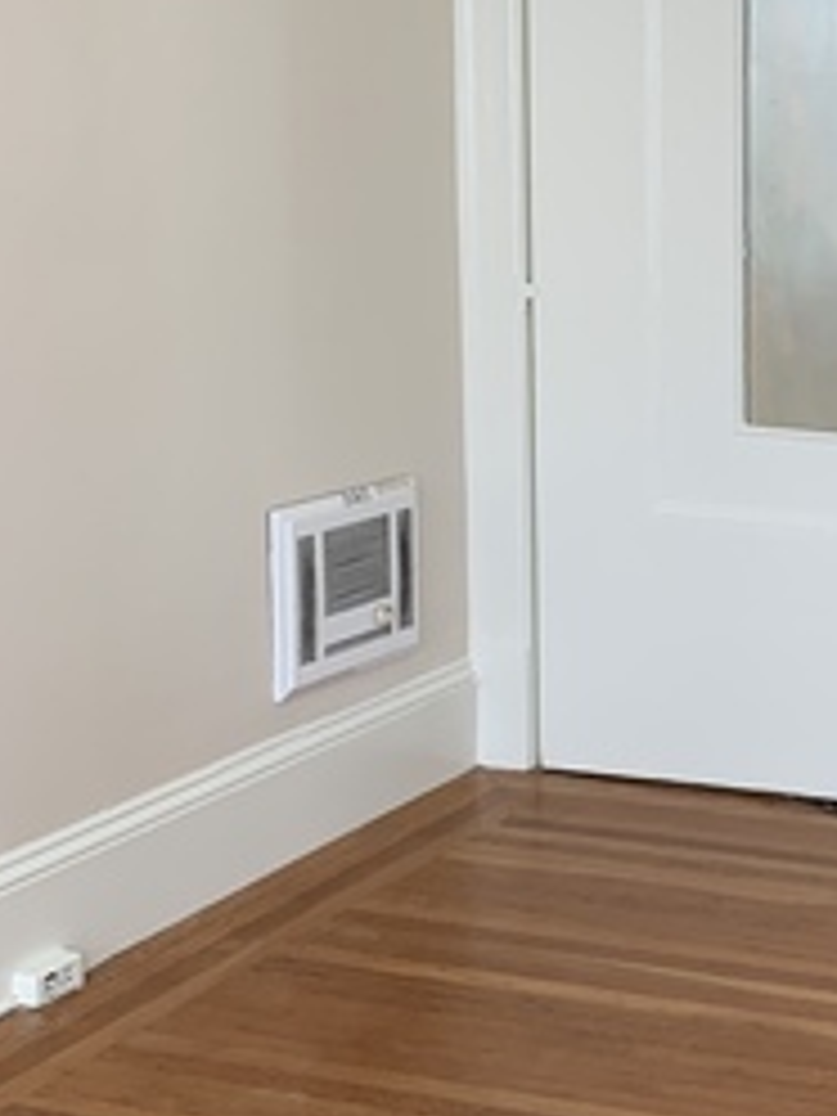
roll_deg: -0.6
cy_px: 659
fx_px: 2257
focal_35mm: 70
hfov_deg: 19.5
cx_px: 1066
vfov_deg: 27.7
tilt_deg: -15.4
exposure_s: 1/120
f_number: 1.8
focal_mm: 4.25
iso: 50
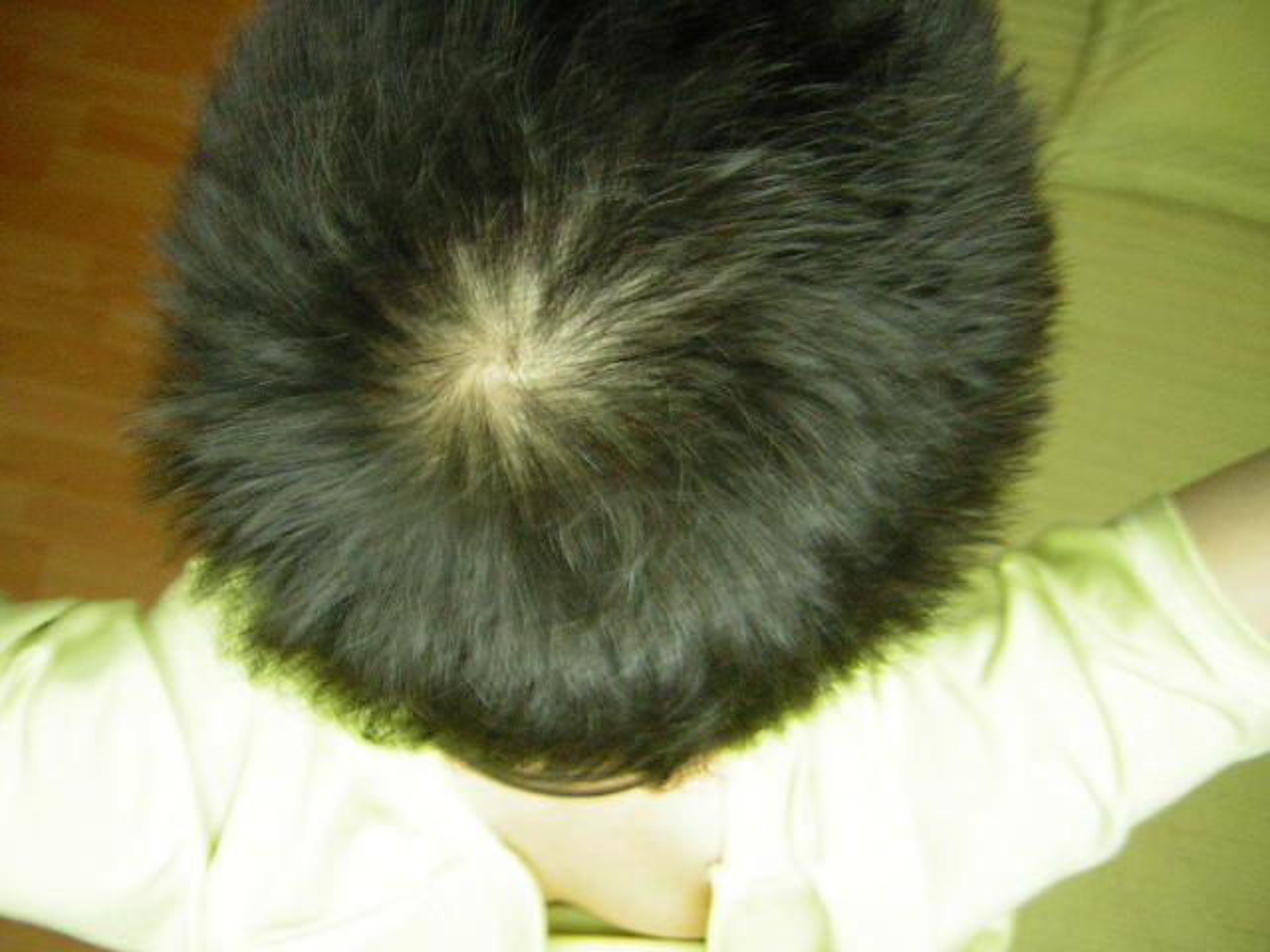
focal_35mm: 36
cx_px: 635
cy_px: 476
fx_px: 1321
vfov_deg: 39.7
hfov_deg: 51.4
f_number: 2.6
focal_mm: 4.7
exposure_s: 1/9.1
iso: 108
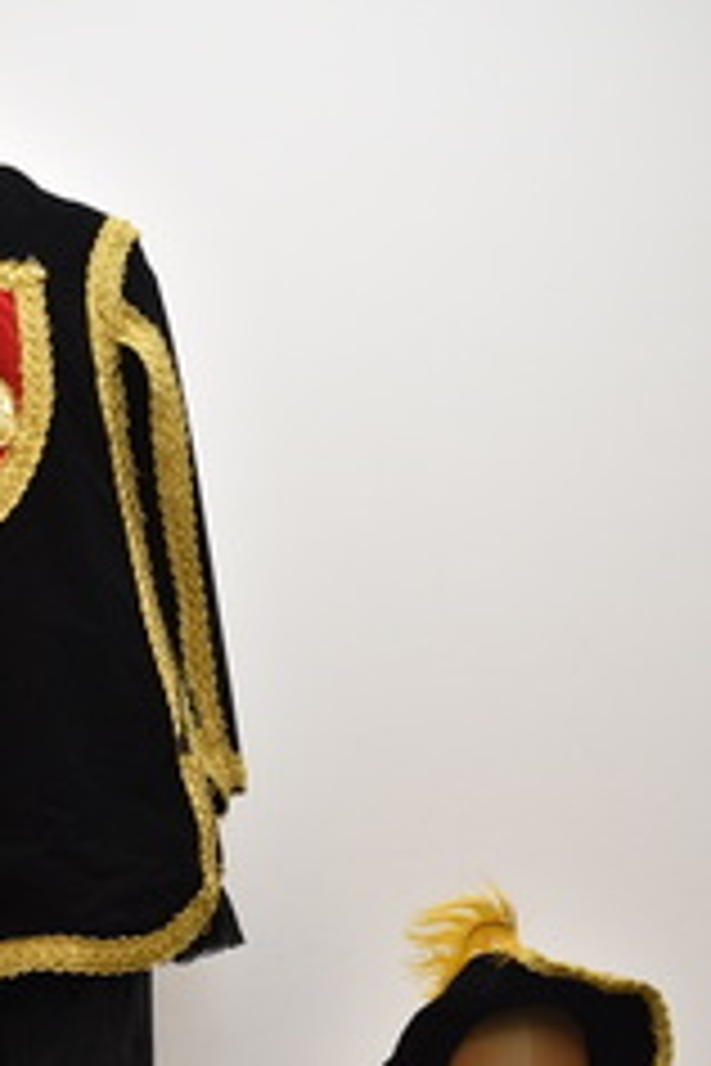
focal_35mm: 57
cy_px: 931
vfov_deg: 33.5
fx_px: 1688
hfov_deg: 23.5
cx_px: 166
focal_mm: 20
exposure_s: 1/100
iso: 1000
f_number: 4.5
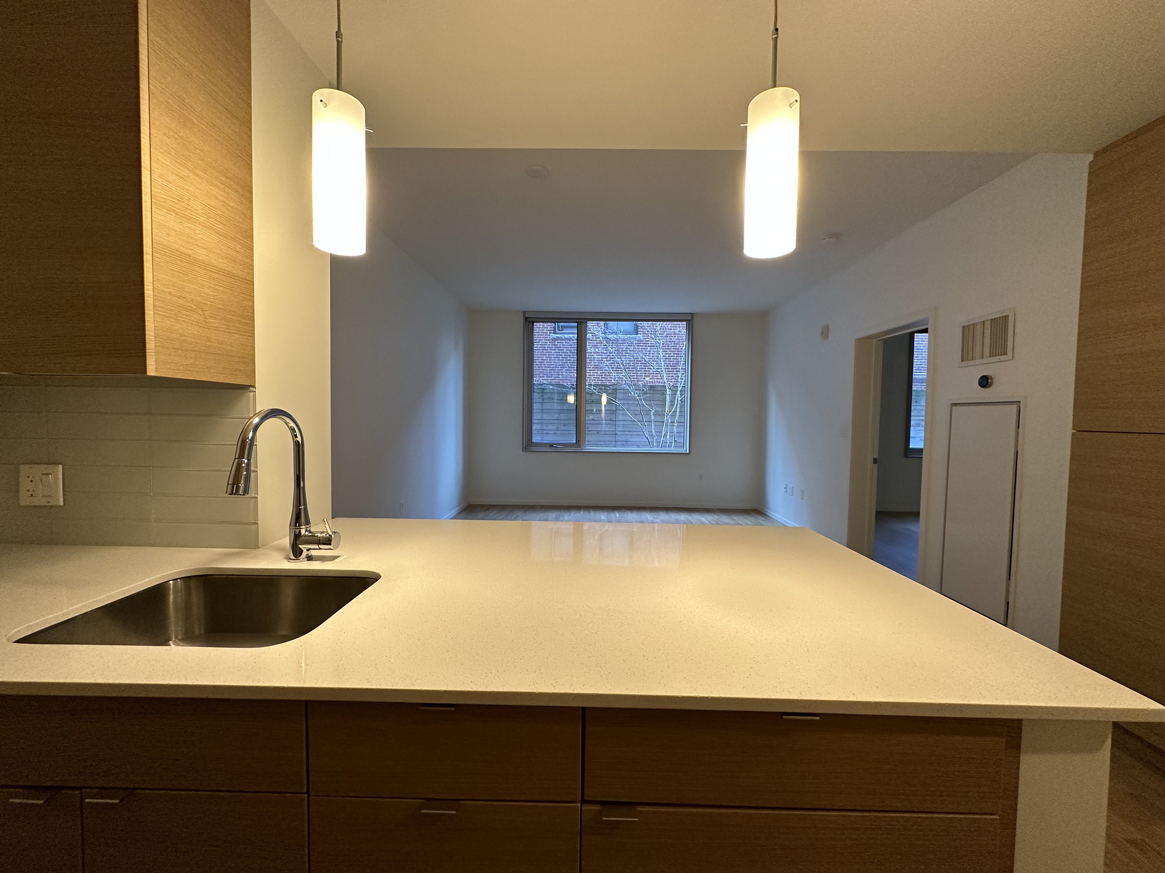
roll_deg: -0.6
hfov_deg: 102.1
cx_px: 582
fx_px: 471
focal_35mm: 14
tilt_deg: -3.0
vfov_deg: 85.7
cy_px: 436
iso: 200
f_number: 2.2
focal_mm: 2.22
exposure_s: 1/60
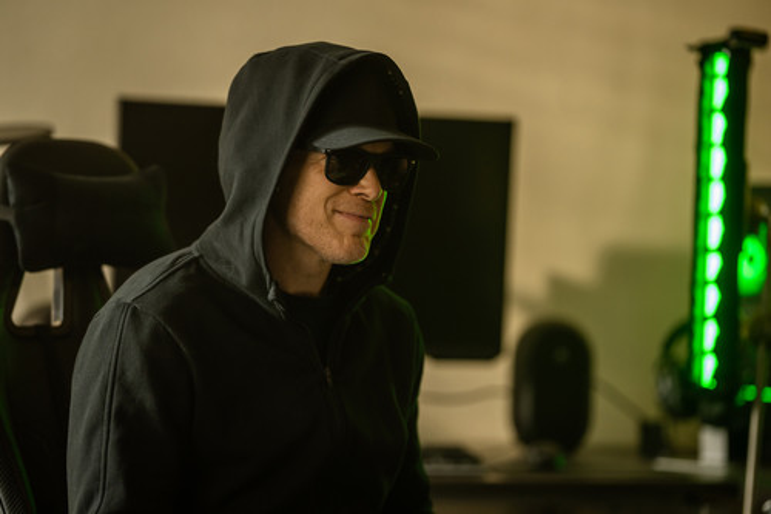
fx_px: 2890
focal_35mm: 135
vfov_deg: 10.2
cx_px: 386
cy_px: 257
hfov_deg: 15.2
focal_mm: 135
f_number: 2
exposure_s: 1/320
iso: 640
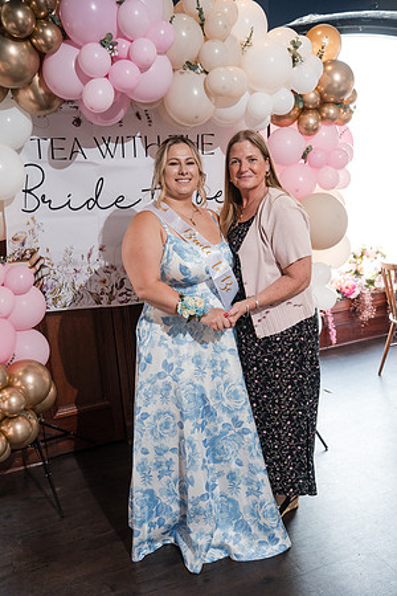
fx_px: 579
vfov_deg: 54.4
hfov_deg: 37.9
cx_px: 198
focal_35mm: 35
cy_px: 298
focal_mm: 35
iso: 2000
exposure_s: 1/250
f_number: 4
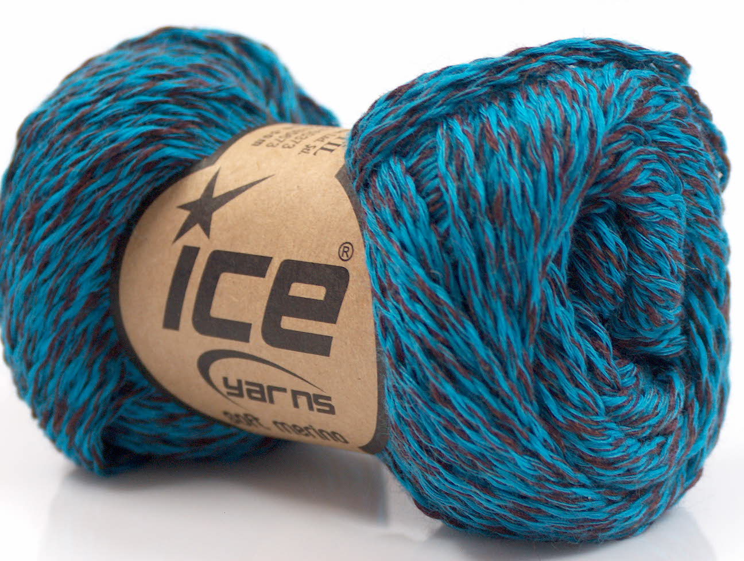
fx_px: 2131
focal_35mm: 99
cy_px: 280
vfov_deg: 15.0
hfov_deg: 19.8
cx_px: 372
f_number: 2.9
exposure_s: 1/3.86
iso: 100
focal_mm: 20.29
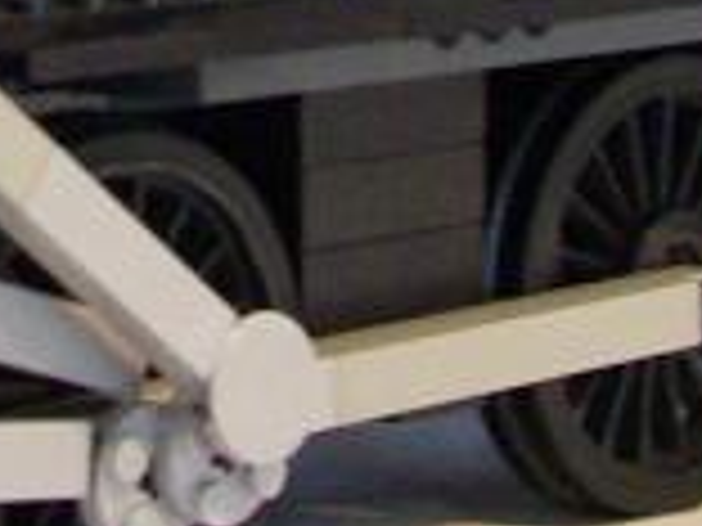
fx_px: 3995
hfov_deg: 9.8
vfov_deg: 7.3
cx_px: -331
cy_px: -488
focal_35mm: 197
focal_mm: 6
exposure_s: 1/8
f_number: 2.7
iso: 200
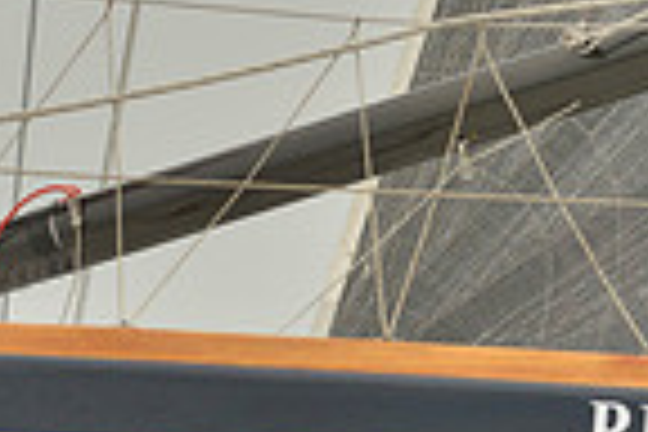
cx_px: 320
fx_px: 14489
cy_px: 29
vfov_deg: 1.7
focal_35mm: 805
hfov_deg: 2.6
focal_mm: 200
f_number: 6.3
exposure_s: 1/1250
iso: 280
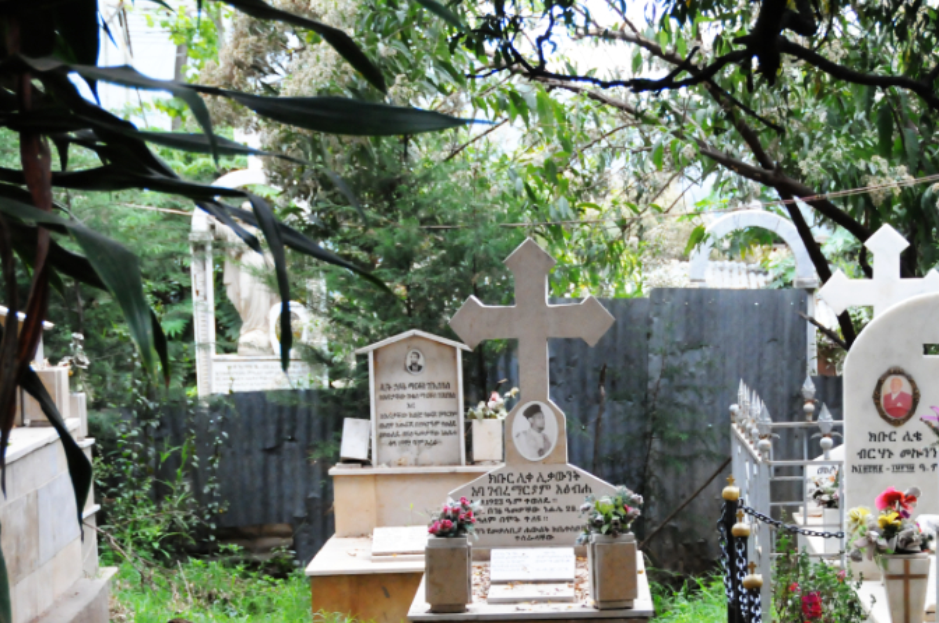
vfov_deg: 10.9
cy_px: 457
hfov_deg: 16.4
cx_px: 625
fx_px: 3256
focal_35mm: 125
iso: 2000
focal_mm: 56
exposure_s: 1/1600
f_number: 4.8
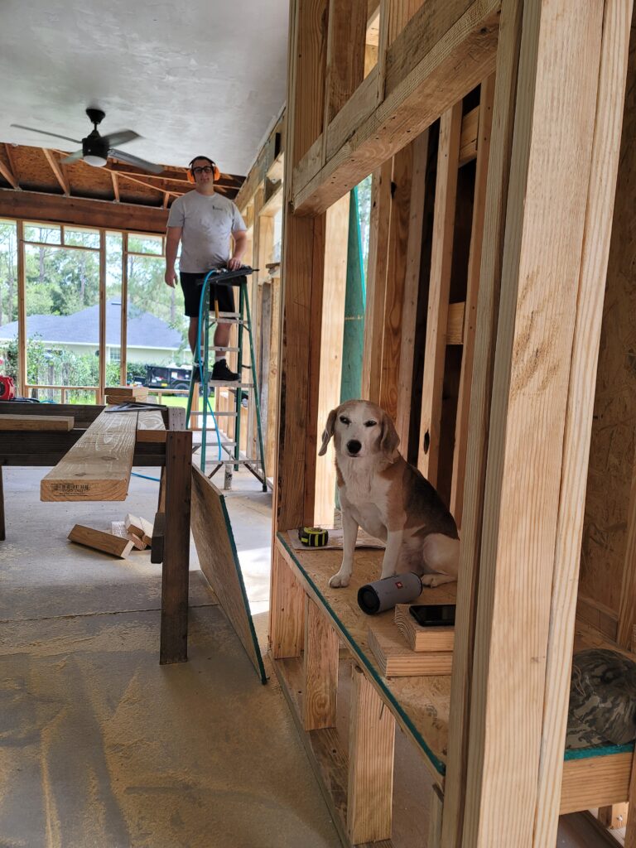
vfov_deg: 69.4
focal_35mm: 25
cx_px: 318
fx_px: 612
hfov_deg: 54.9
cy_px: 424
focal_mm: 7
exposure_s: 1/120
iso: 50
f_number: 1.8
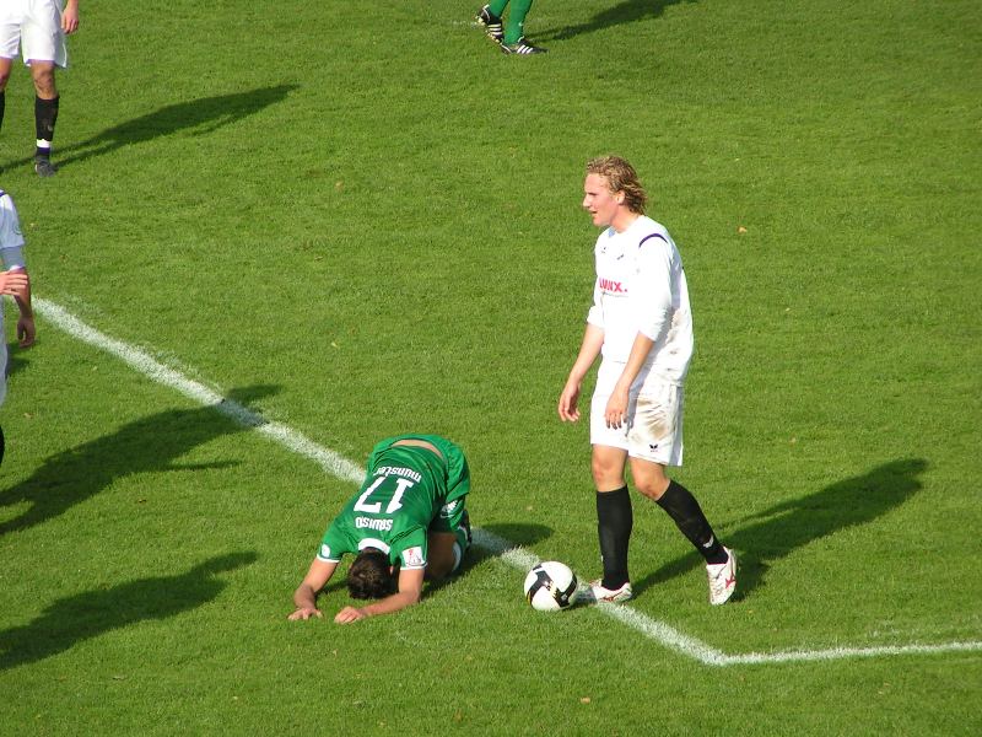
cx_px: 491
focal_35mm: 380
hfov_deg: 5.2
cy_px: 368
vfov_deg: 3.9
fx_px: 10780
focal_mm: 58
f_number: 4.5
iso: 50
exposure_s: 1/500
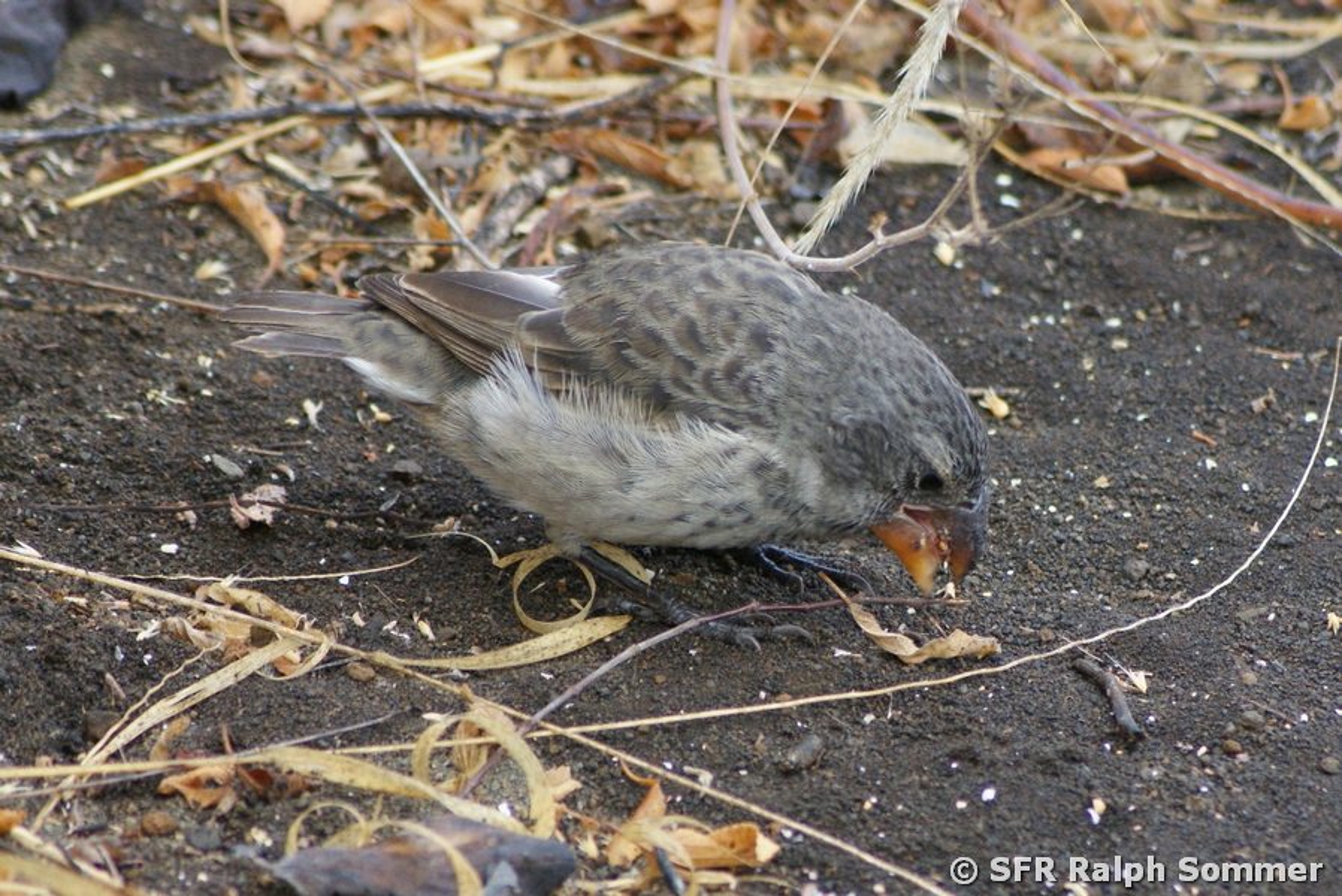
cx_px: 671
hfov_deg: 6.9
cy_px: 448
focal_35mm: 300
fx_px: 11190
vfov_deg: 4.6
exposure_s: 1/160
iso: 400
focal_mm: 200
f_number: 5.6
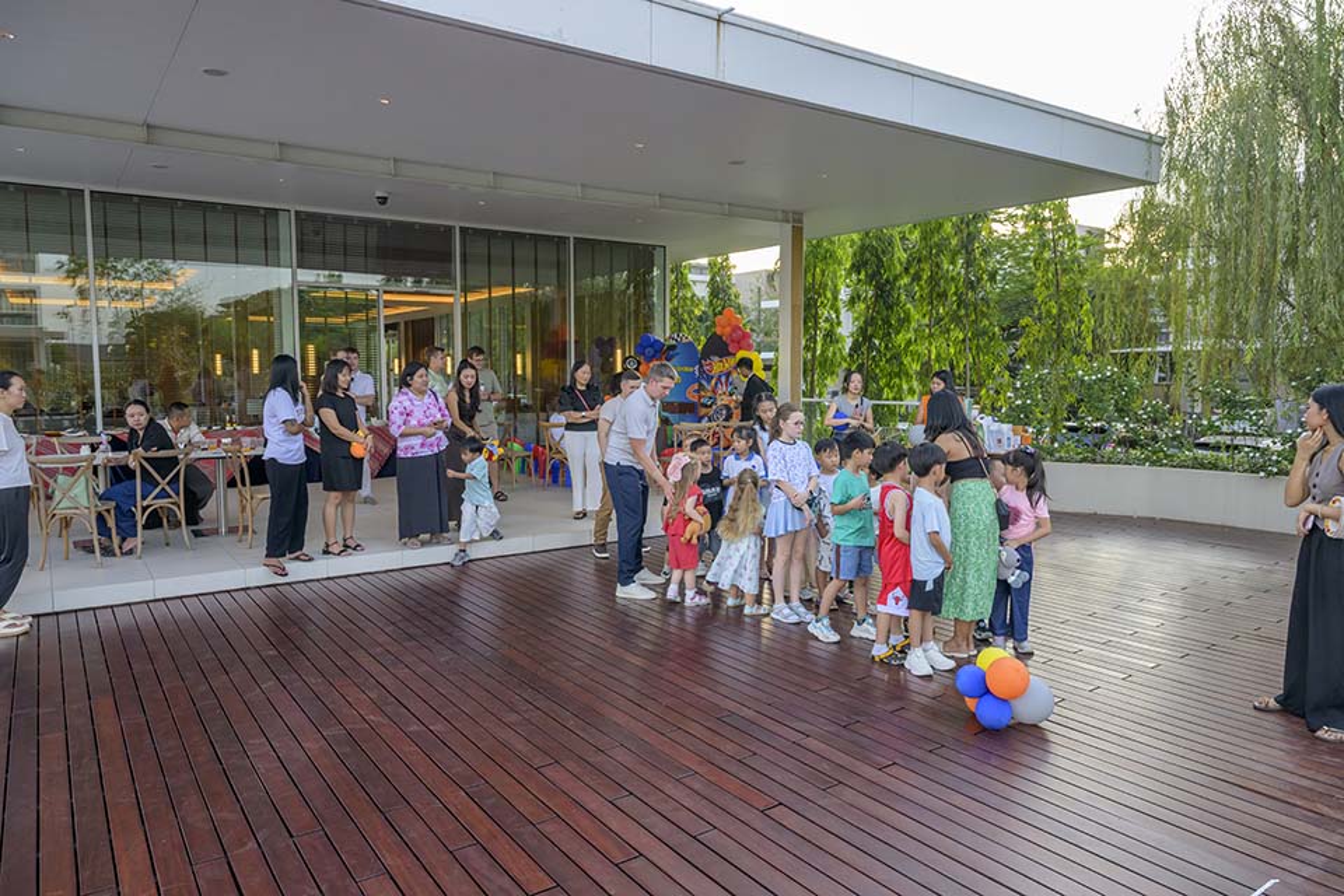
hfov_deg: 73.7
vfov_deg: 53.1
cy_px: 448
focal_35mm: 24
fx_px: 896
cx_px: 672
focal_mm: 24
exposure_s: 1/320
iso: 1250
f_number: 8
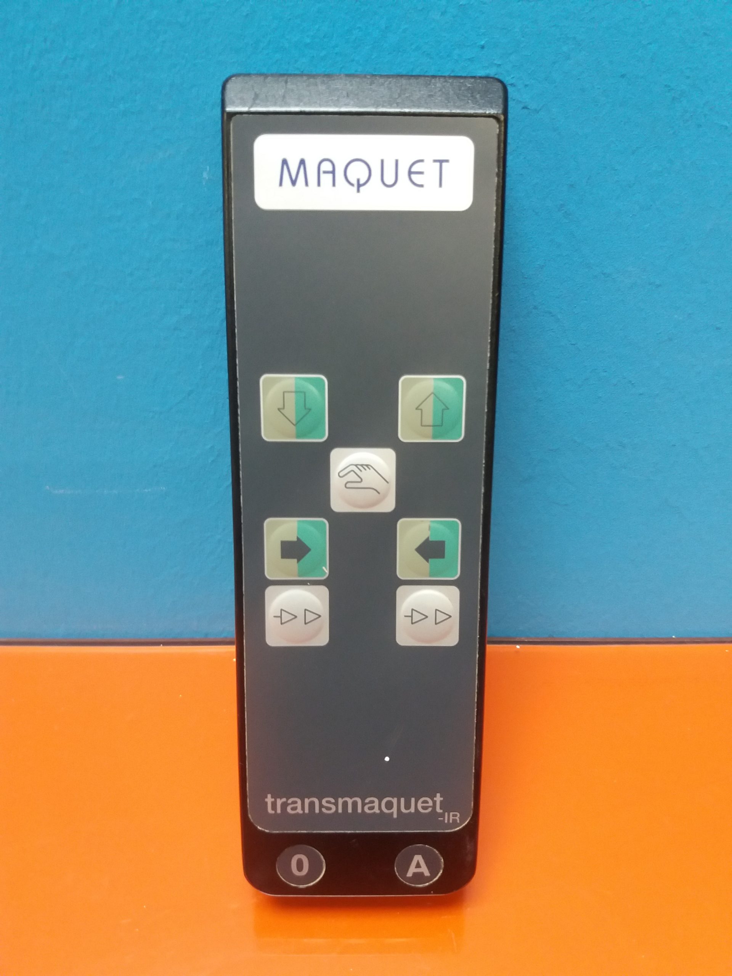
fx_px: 789
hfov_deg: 49.7
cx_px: 366
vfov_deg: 63.4
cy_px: 488
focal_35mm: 28
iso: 200
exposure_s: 1/17
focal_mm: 3.7
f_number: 1.9
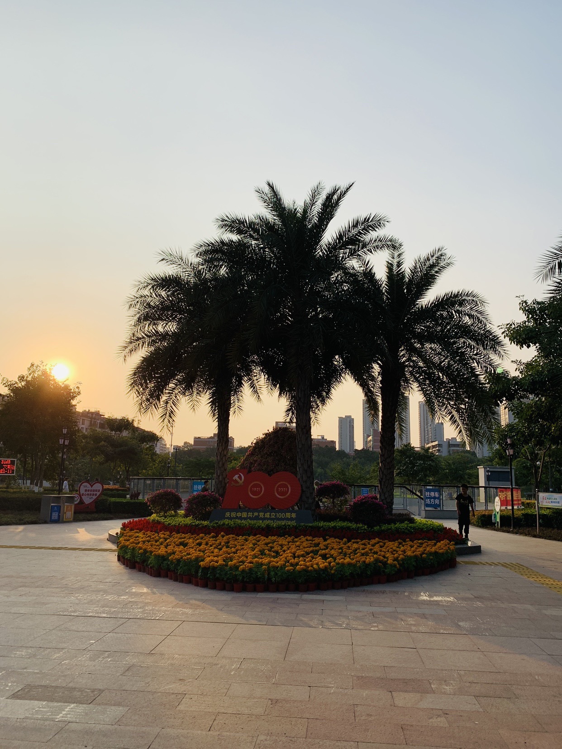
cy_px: 374
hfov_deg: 53.1
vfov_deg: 67.3
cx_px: 281
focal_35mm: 26
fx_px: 563
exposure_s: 1/2681
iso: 25
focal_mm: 4.25
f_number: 1.8
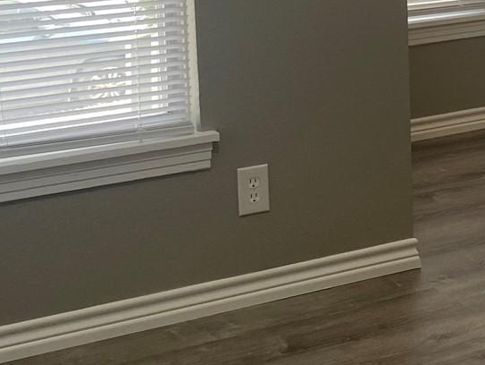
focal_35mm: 98
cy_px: -48
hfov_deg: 18.5
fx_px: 1374
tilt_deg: -5.1
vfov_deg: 14.7
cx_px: 651
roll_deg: +0.2
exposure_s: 1/120
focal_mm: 4.25
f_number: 1.8
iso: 64
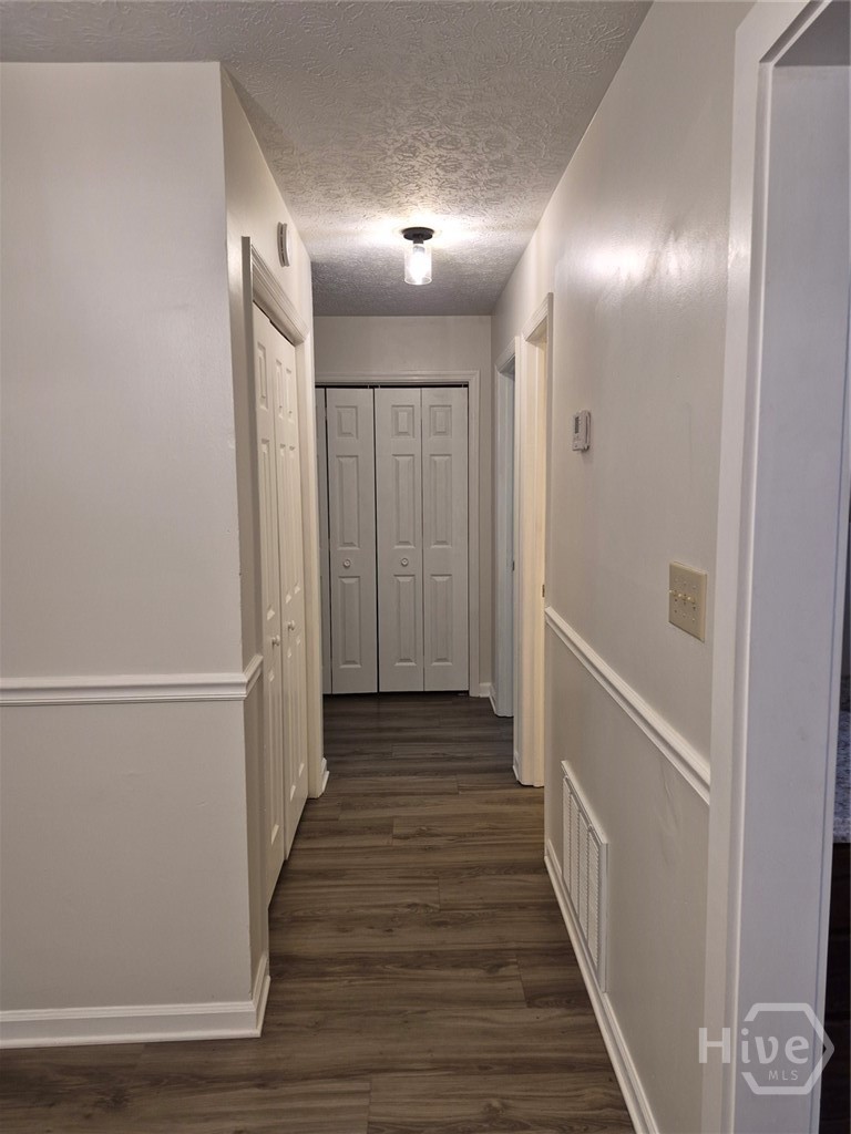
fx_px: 754
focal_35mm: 23
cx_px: 426
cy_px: 567
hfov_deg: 58.9
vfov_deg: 73.9
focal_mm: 5.4
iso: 125
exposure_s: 1/120
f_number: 1.8
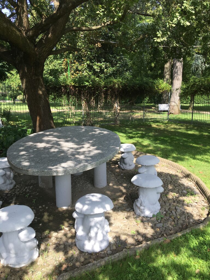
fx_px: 235
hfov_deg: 48.2
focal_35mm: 29
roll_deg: +0.0
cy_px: 140
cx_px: 105
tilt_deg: -11.8
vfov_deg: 61.7
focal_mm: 4.15
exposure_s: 1/398
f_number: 2.2
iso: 25
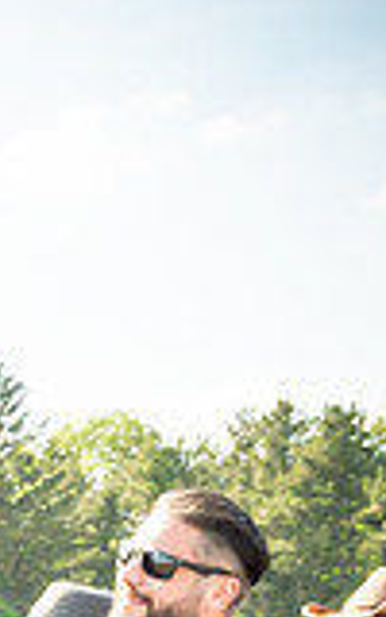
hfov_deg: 8.3
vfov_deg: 14.2
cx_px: -616
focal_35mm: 142
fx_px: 2390
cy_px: 752
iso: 200
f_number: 7.1
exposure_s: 1/500
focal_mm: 22
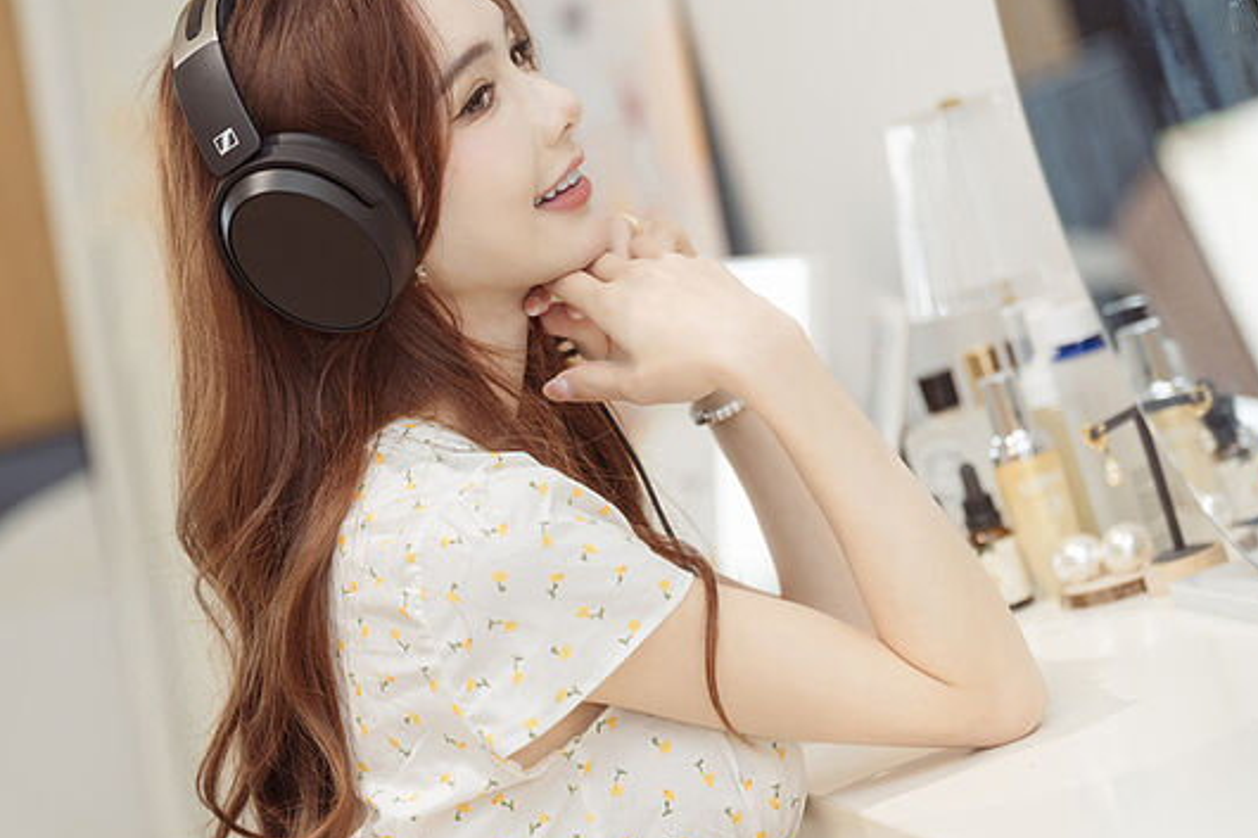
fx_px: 4890
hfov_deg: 14.7
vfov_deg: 9.8
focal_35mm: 140
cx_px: 573
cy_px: 408
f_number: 2.8
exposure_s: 1/125
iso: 1000
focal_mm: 115
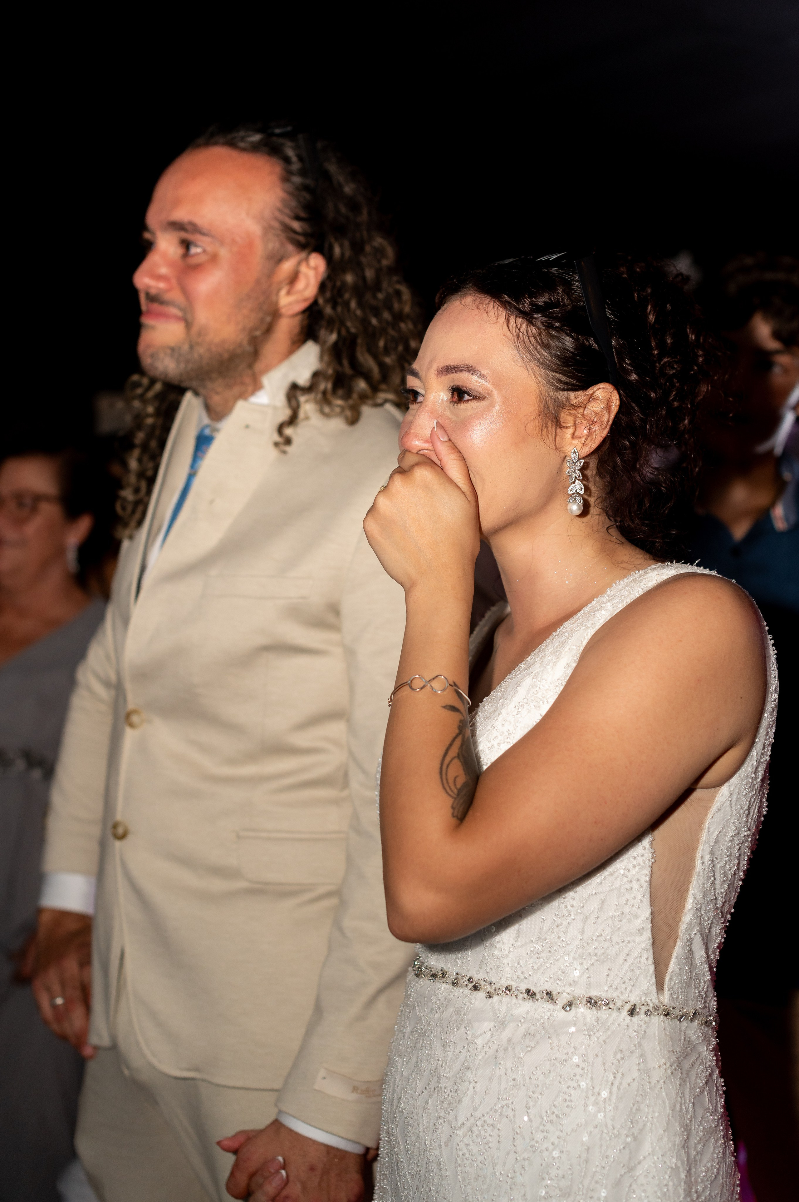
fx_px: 1667
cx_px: 400
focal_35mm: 50
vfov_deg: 39.6
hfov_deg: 27.0
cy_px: 601
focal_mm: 50
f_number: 2.5
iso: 800
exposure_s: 1/200
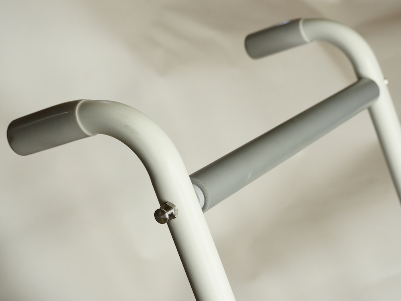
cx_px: 200
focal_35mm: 80
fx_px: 927
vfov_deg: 18.4
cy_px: 150
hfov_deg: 24.4
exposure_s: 1/125
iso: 800
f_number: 5.6
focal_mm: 40
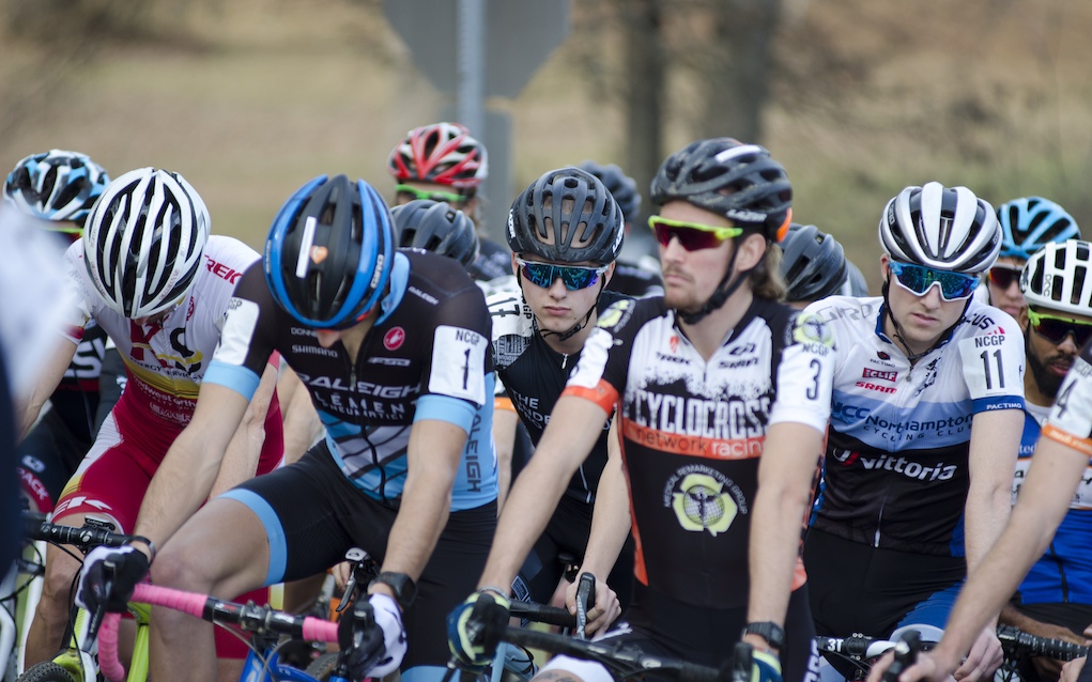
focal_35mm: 306
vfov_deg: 4.3
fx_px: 9106
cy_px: 354
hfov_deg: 6.9
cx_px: 547
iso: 250
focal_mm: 200
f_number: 3.5
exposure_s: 1/400
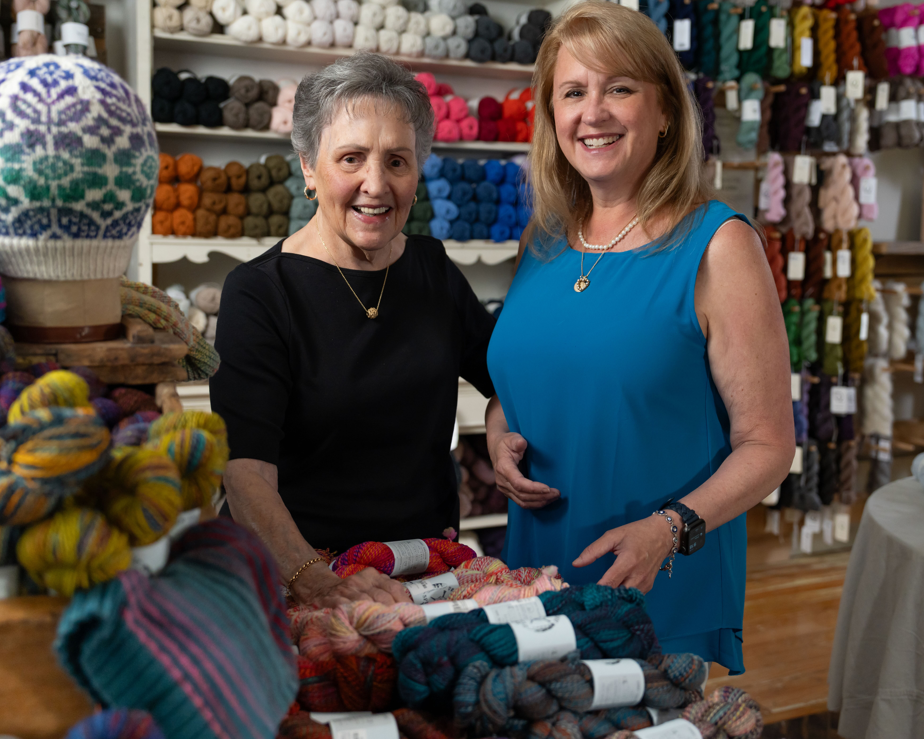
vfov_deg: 37.3
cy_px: 357
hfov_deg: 45.8
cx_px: 499
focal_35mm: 40
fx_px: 1094
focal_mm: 32
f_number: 2.8
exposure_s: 1/60
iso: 800
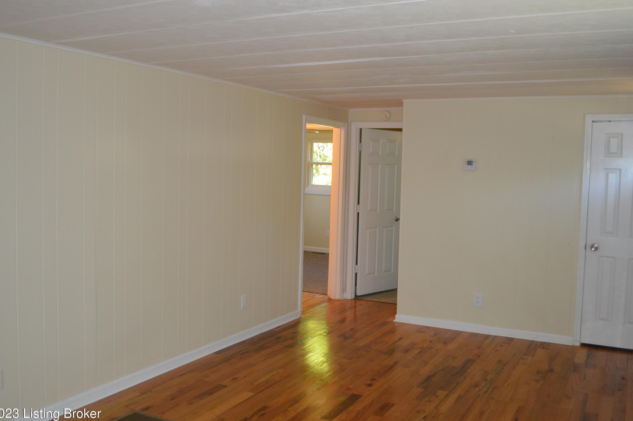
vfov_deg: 39.9
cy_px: 203
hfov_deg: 57.3
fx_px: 580
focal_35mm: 33
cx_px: 328
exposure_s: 1/60
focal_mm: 20
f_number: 3.8
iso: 500
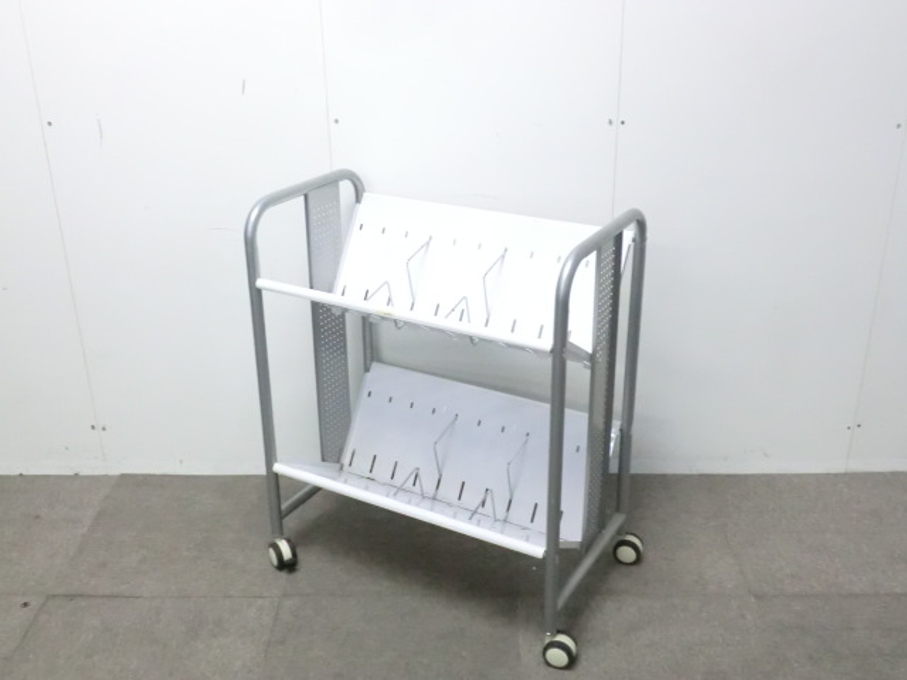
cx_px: 454
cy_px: 340
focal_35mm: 38
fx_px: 996
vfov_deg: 37.7
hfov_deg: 49.0
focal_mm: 6.9
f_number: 3.9
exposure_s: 1/40
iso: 800
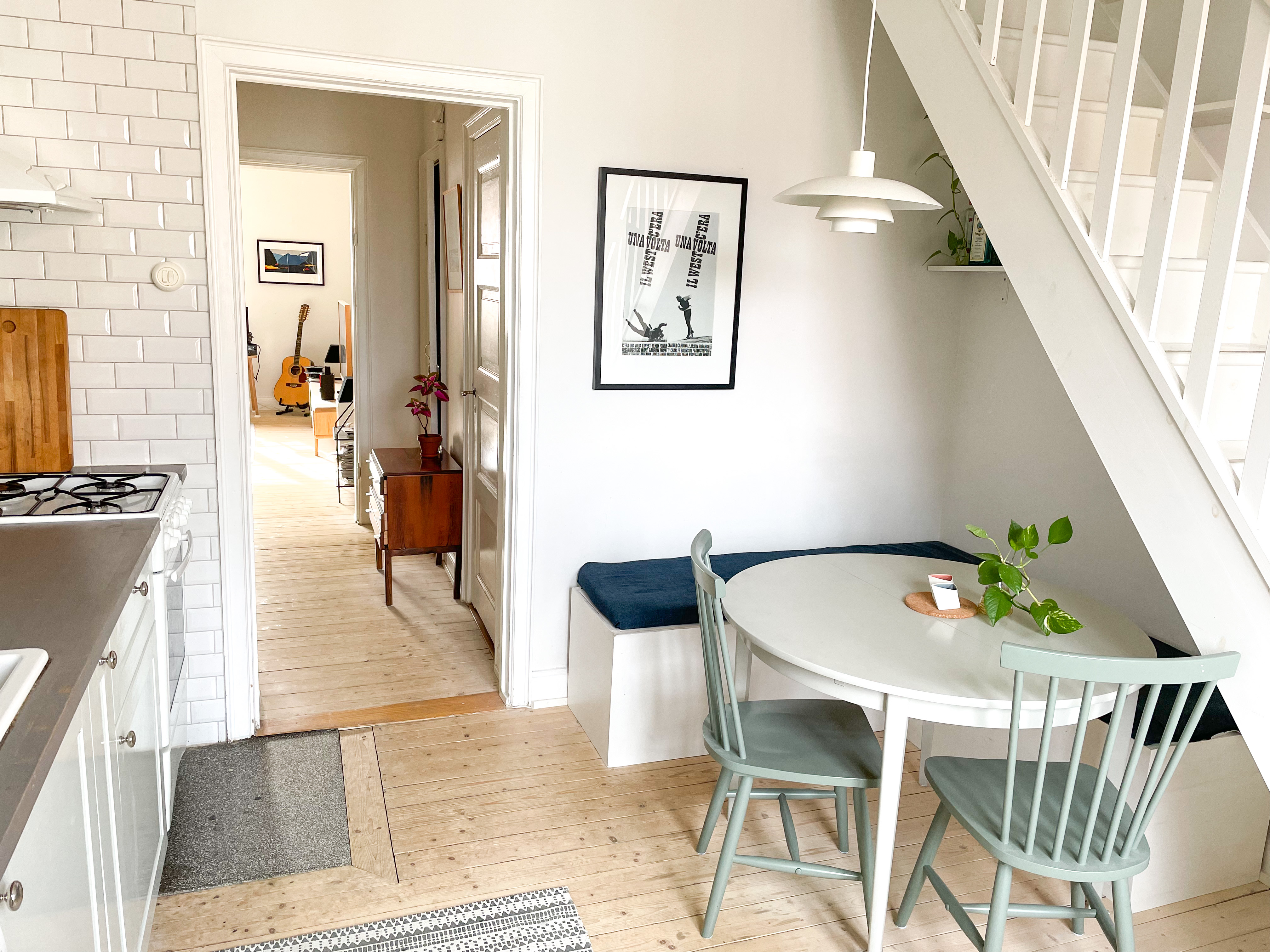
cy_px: 476
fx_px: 954
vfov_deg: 53.1
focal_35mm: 26
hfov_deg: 67.3
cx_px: 635
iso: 100
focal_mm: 4.2
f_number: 1.6
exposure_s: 1/121
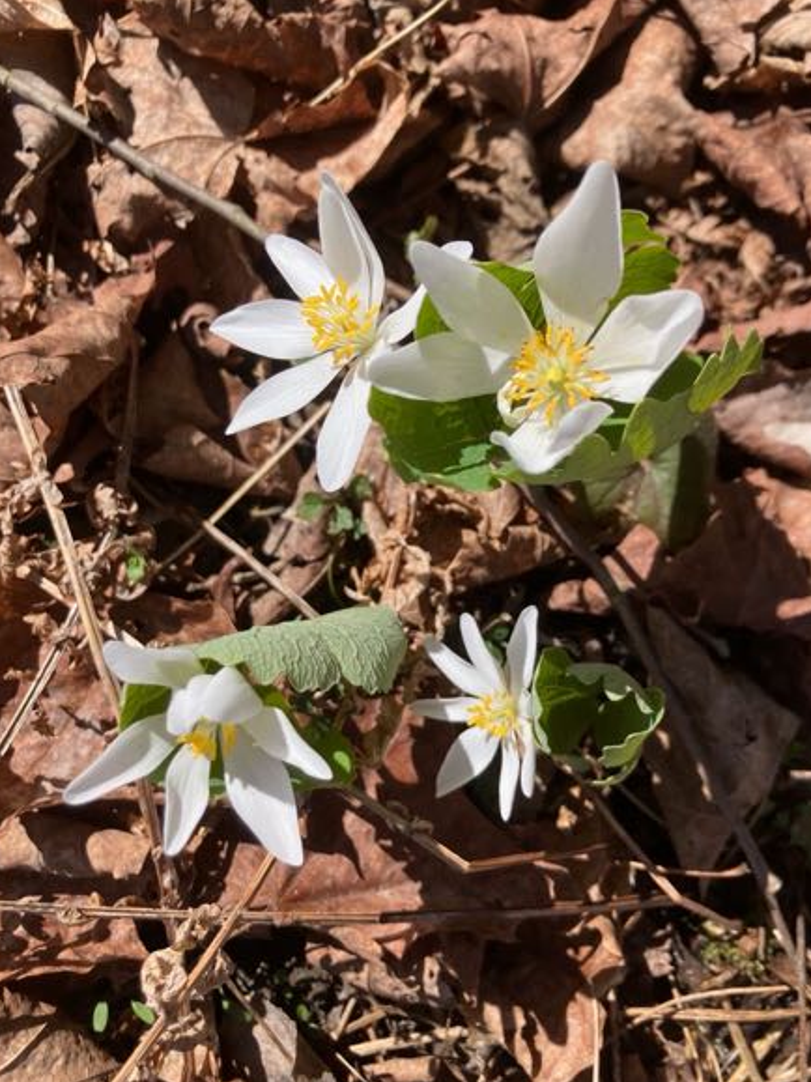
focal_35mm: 29
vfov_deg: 61.7
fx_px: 906
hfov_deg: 48.2
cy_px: 529
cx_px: 404
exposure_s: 1/1621
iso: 32
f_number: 1.8
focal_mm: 3.99
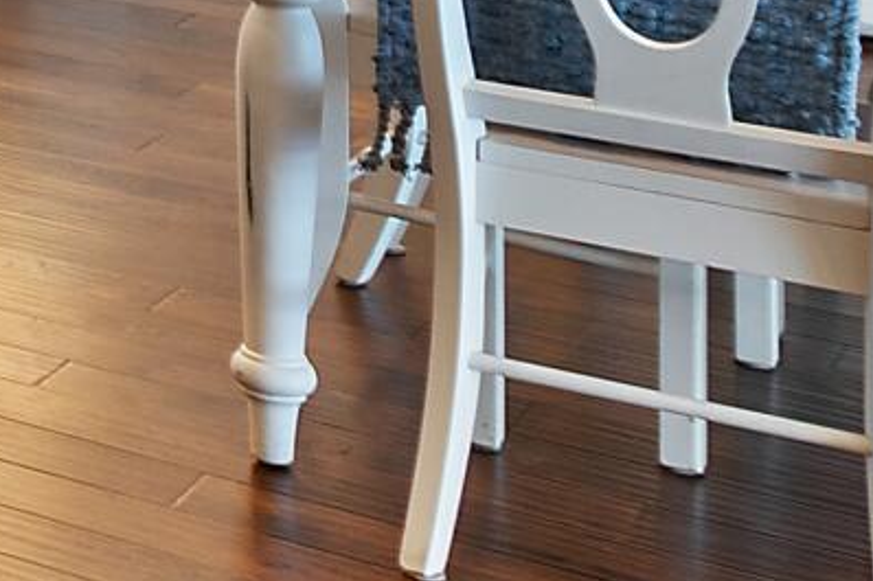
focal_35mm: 113
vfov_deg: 11.0
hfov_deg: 12.6
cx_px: -1393
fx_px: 2739
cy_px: -592
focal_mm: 10
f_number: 4.5
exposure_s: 1/2
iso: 100
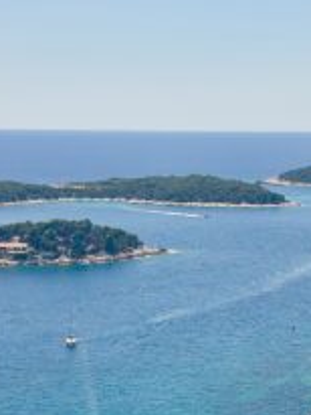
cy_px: 275
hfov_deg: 12.6
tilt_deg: -5.3
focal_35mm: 117
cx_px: 260
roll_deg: -0.8
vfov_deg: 16.8
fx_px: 1400
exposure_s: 1/9804
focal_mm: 6.86
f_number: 1.78
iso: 100
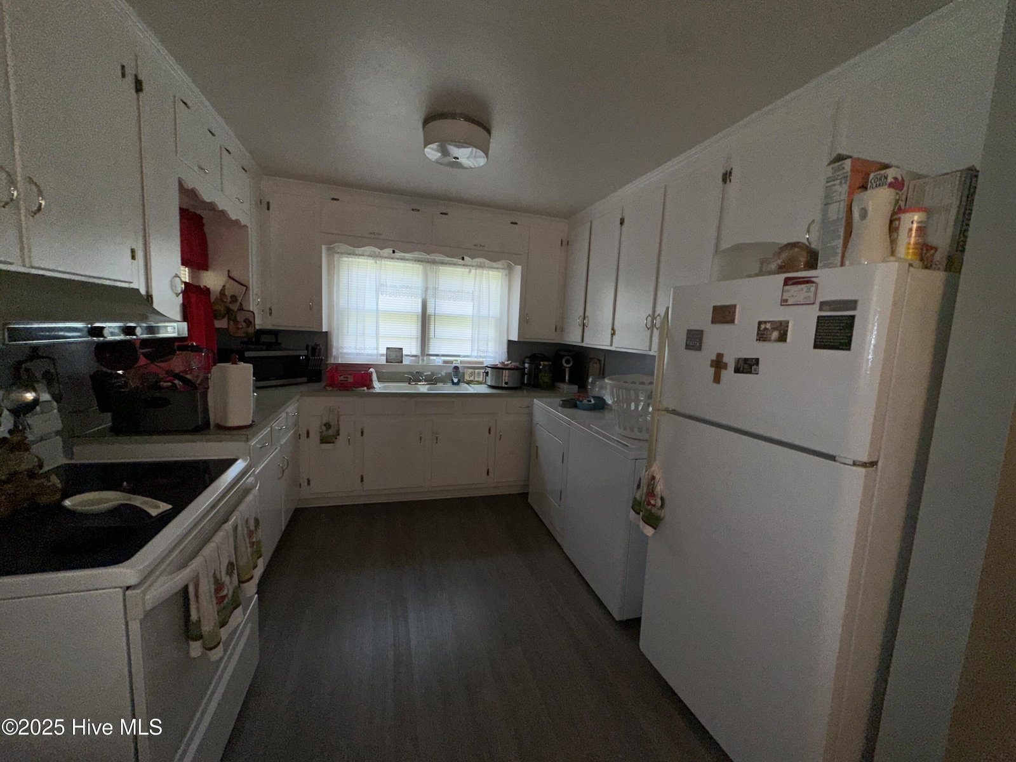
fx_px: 411
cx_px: 508
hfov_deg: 102.1
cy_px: 381
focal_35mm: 14
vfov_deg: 85.7
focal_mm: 2.22
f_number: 2.2
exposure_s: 1/168
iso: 32
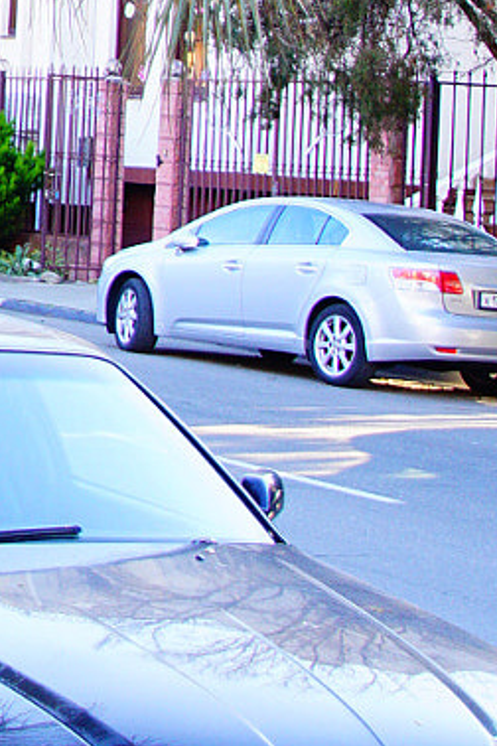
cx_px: -359
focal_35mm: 127
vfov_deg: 15.7
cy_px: -87
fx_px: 2630
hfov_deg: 10.3
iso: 100
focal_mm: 20
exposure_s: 1/60
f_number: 3.5
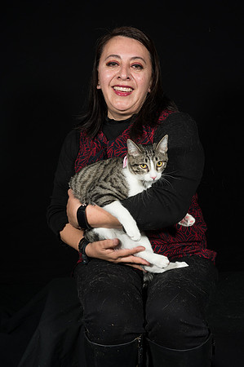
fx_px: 387
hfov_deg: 35.0
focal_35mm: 38
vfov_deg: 50.7
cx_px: 122
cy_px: 184
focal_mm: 38
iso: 200
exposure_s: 1/250
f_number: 11
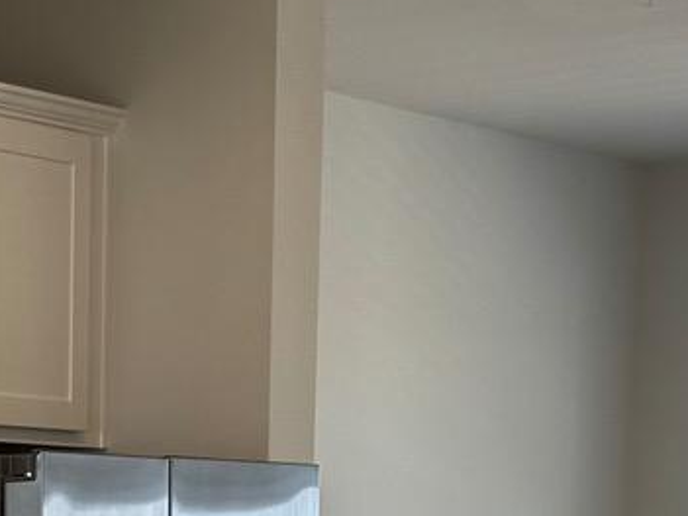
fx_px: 2782
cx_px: -135
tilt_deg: -8.3
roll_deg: +0.2
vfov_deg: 9.9
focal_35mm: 140
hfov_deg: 13.7
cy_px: 973
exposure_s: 1/170
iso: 80
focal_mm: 6.76
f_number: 1.78
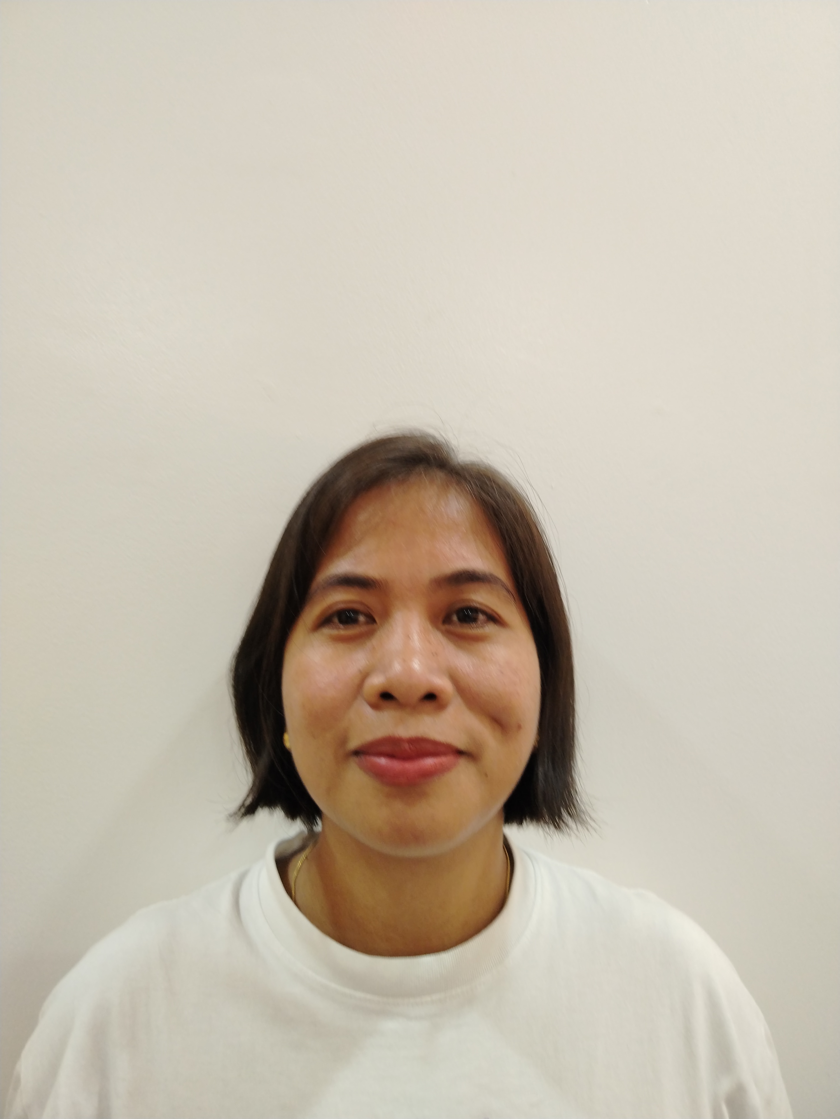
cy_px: 560
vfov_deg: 71.6
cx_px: 420
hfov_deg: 56.8
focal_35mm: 24
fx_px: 777
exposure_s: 1/30
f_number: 1.75
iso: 401
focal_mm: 5.25
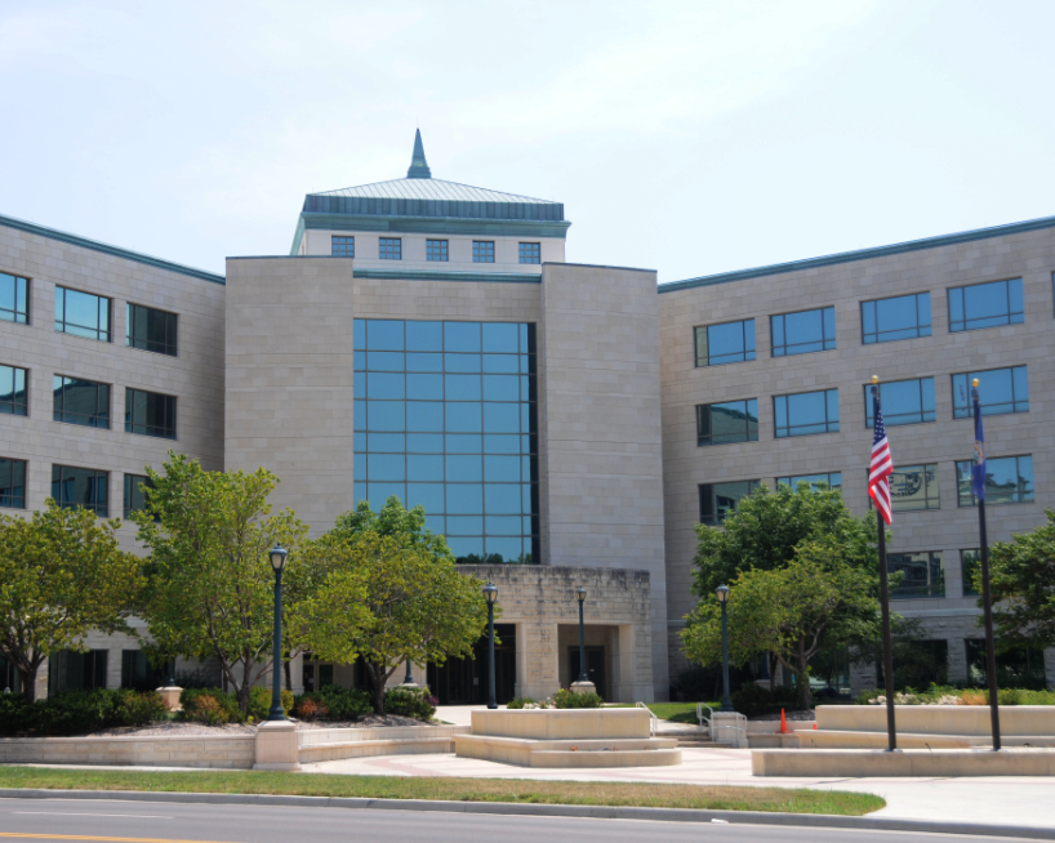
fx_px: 1717
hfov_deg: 34.1
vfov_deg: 27.6
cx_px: 491
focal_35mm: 55
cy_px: 420
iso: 250
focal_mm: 32
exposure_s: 1/1000
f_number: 5.6
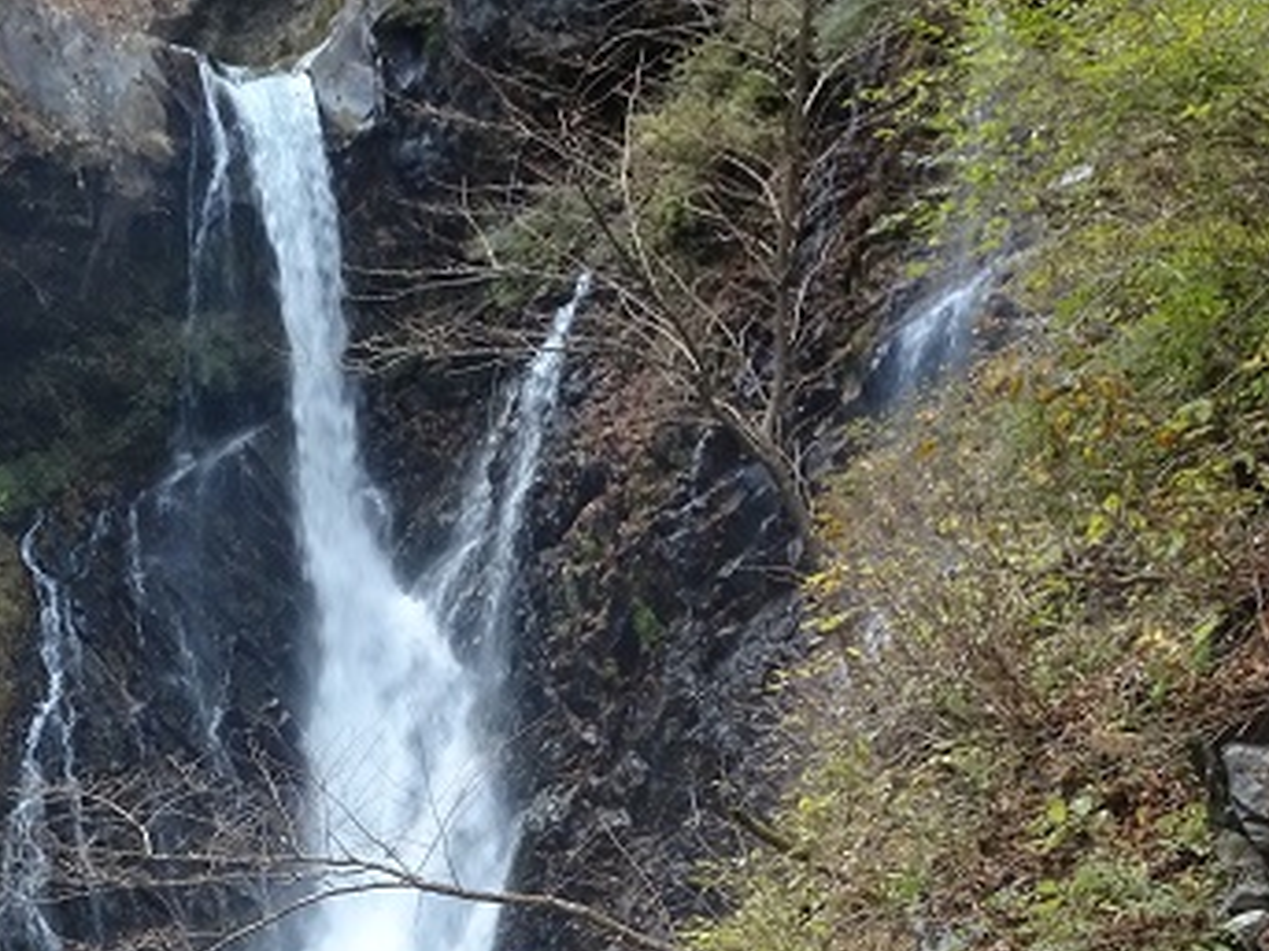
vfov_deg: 15.1
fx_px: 3481
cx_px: 157
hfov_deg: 20.3
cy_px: 1068
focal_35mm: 95
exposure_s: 1/40
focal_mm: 6.8
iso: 200
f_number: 4
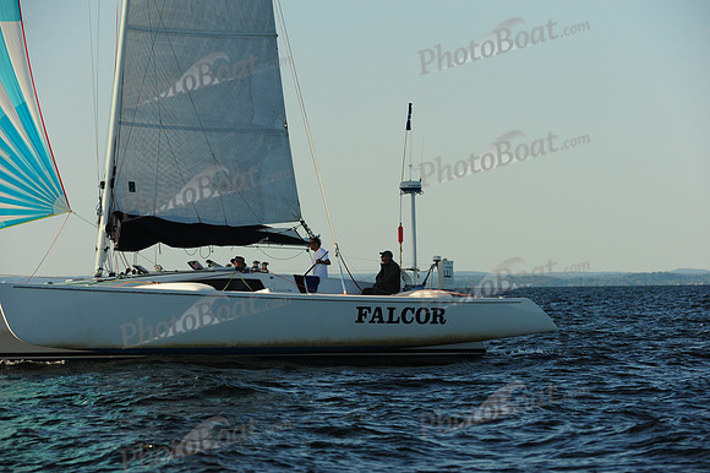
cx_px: 355
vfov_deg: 6.9
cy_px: 236
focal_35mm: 200
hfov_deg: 10.3
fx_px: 3942
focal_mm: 200
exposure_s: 1/1600
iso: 640
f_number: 6.3
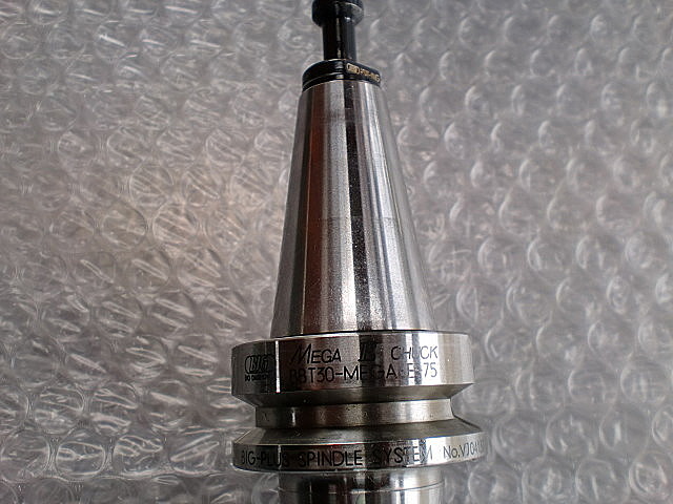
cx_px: 336
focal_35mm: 35
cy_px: 252
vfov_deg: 40.7
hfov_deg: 52.6
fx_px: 680
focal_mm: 6.3
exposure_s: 1/160
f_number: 3.1
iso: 64
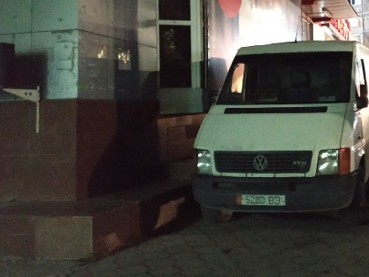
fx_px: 490
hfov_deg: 39.0
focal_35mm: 46
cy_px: 64
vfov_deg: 30.9
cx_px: 313
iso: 6400
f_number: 1.9
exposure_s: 1/14
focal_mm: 3.94
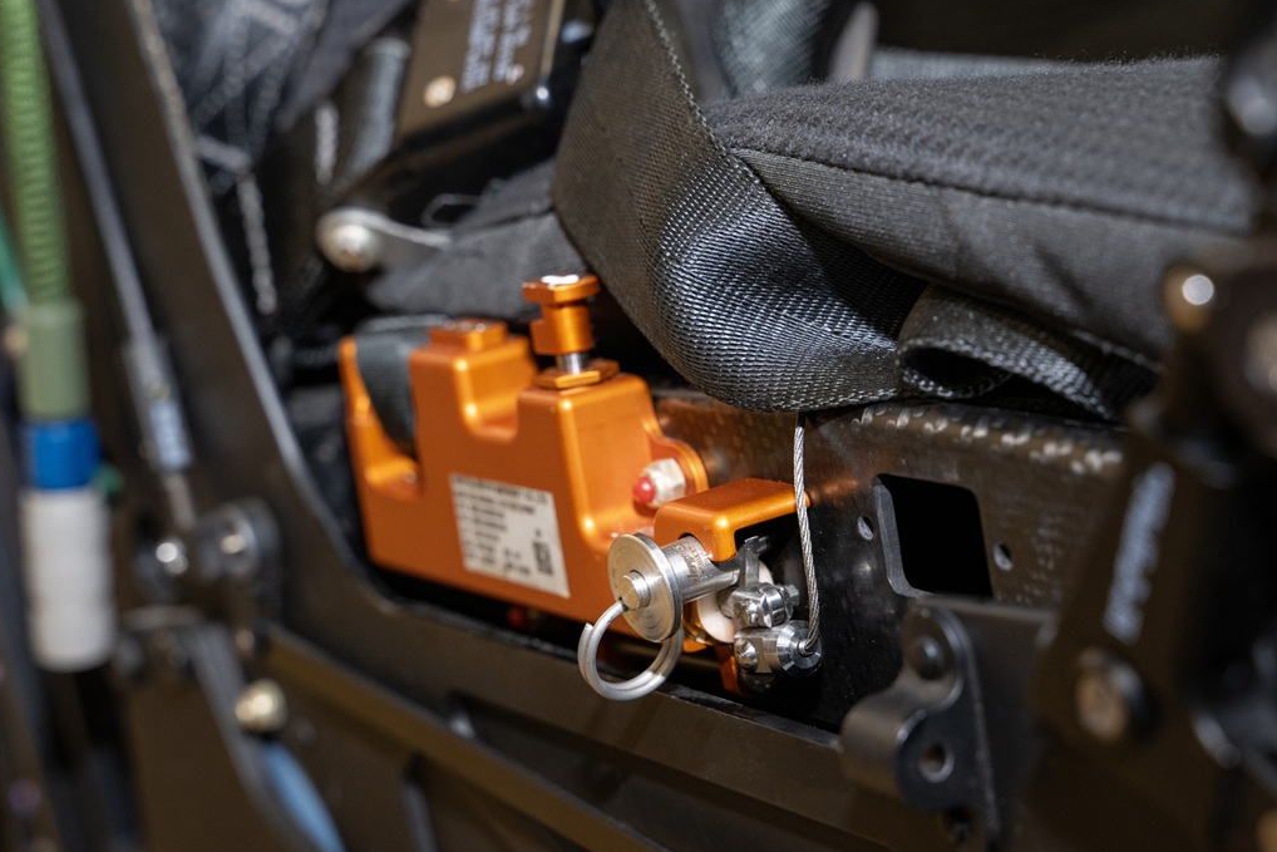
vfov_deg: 18.0
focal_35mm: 76
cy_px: 427
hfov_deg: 26.6
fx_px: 2696
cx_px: 631
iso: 1250
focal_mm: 75
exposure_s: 1/100
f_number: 5.6
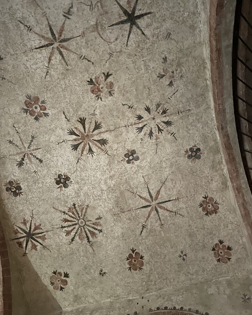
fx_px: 261
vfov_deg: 62.2
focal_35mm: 28
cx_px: 128
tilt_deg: +68.2
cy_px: 155
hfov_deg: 51.5
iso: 640
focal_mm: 4.2
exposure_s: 1/8
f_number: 1.6
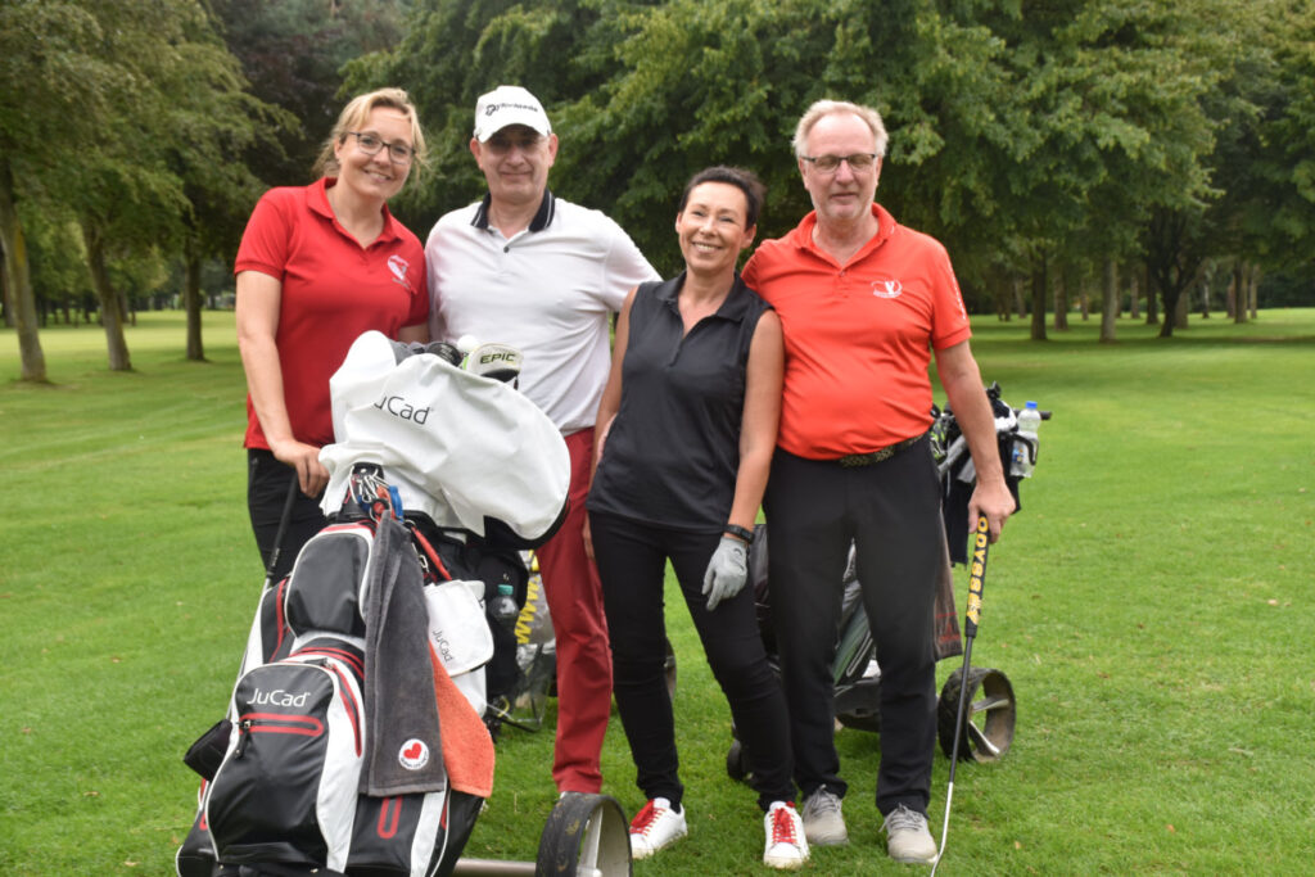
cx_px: 658
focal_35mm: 51
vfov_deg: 26.5
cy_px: 438
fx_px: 1863
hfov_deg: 38.9
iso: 280
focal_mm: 34
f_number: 8
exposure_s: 1/250
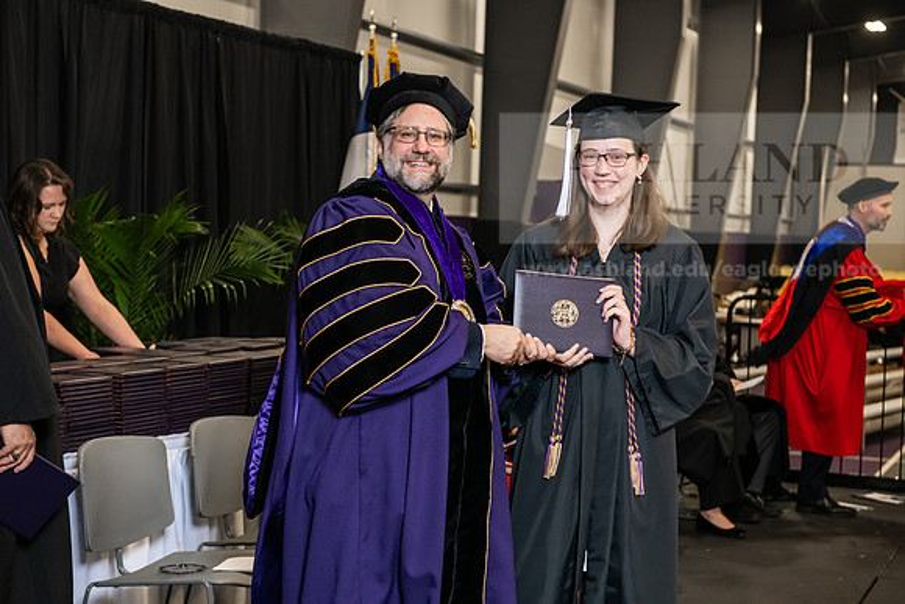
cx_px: 452
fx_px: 1659
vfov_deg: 20.6
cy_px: 302
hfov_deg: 30.5
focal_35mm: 66
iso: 2500
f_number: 5
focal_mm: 66
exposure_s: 1/200
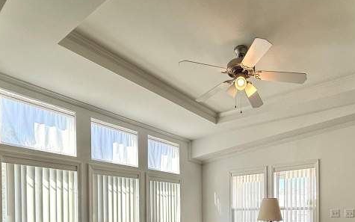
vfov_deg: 43.3
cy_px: 215
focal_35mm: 25
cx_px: 232
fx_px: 242
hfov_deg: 70.7
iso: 64
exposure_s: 1/217
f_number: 2.2
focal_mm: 2.22
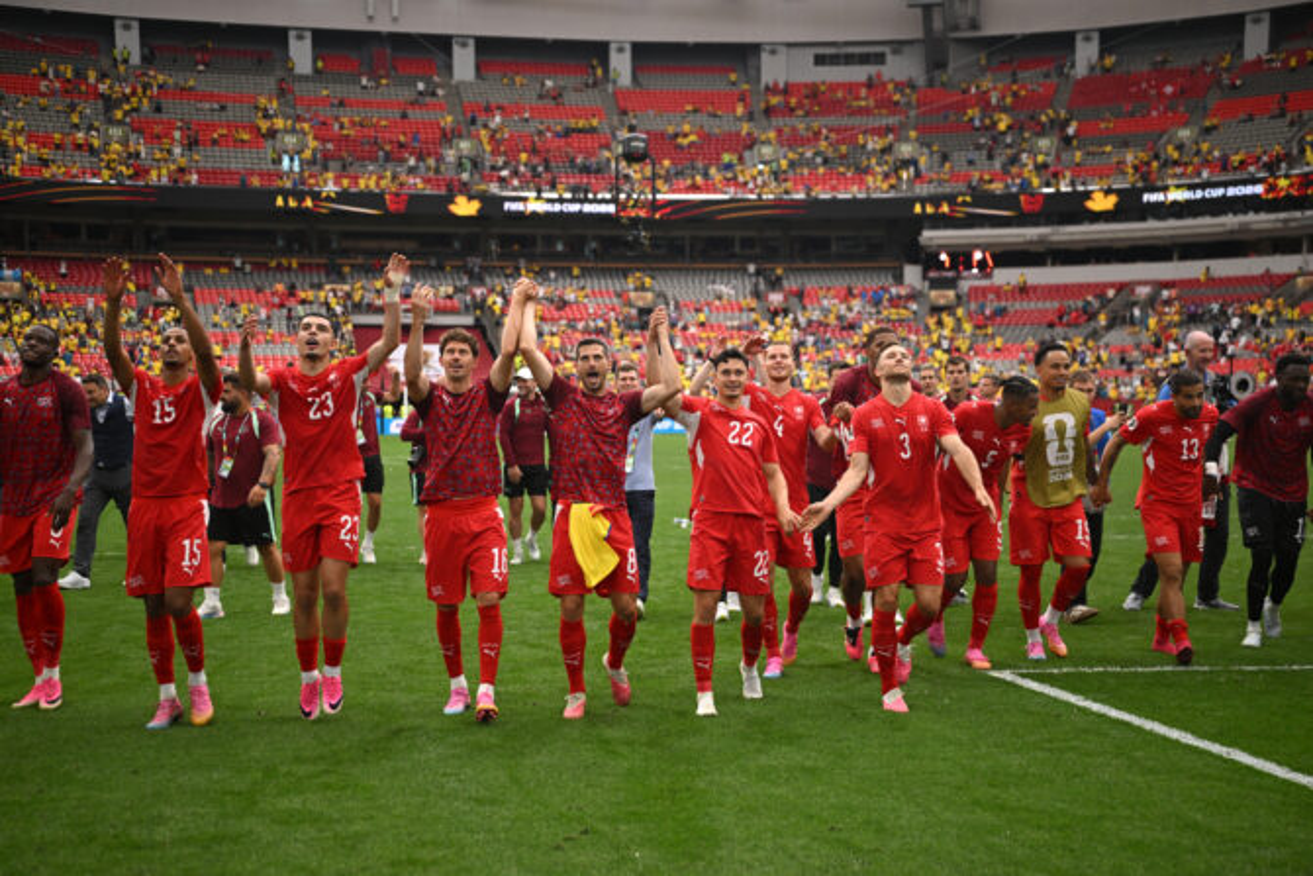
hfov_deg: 35.6
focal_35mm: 56
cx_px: 656
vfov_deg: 24.2
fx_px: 2043
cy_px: 438
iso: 1000
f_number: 2.8
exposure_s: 1/2000
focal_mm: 56
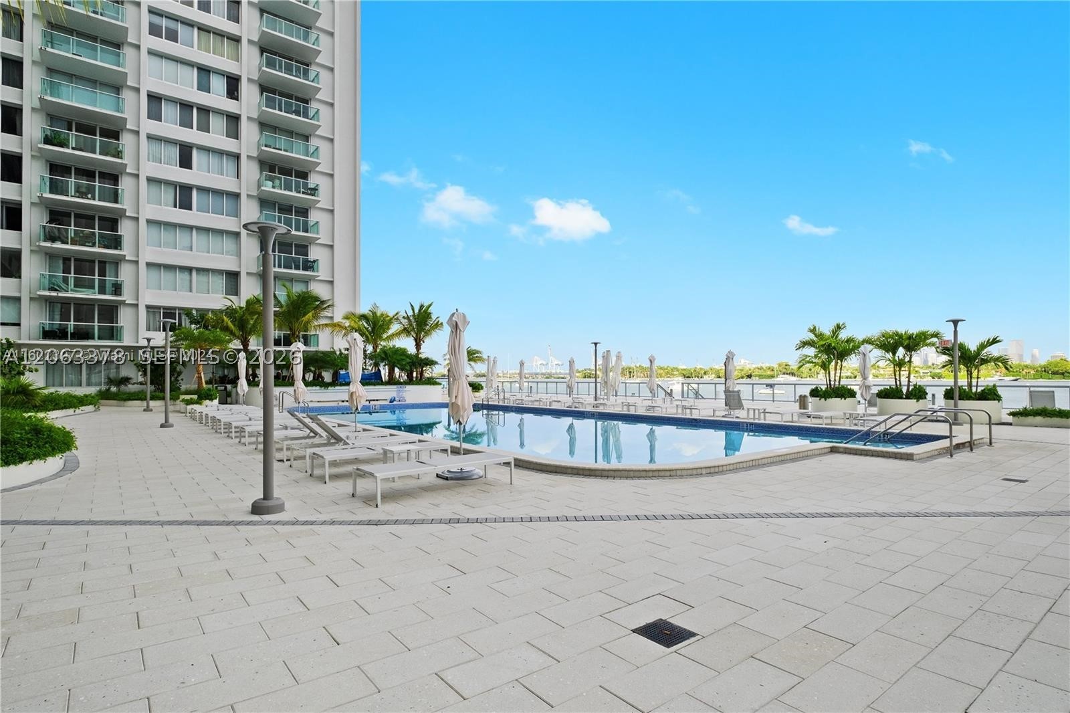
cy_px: 356
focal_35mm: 17
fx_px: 505
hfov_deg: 93.3
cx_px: 535
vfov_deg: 70.4
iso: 500
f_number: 8
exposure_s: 1/500
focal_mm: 11.5
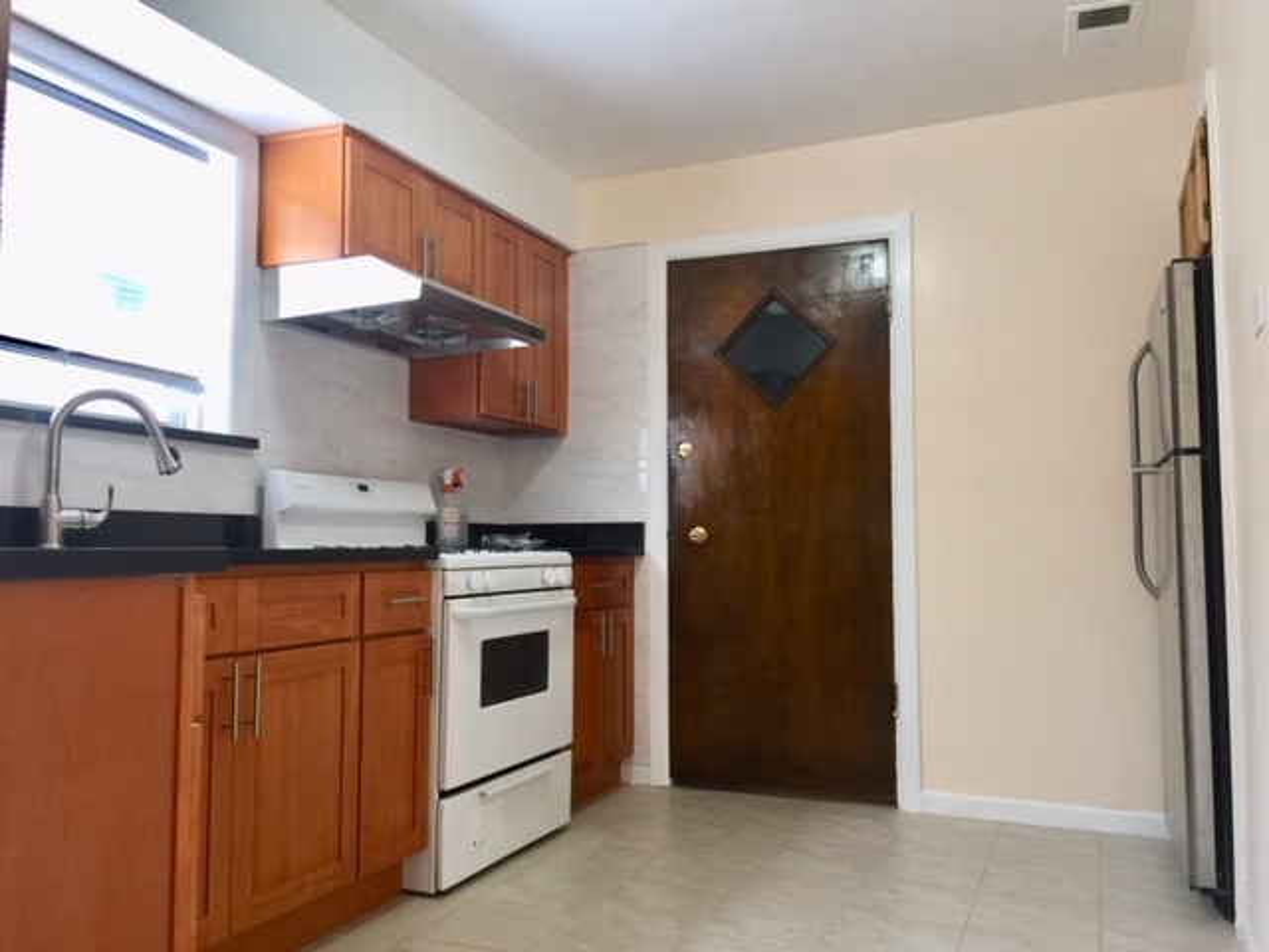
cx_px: 634
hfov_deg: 61.7
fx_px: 1063
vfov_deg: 48.2
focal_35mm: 29
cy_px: 476
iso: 32
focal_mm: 4.15
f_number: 2.2
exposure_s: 1/30
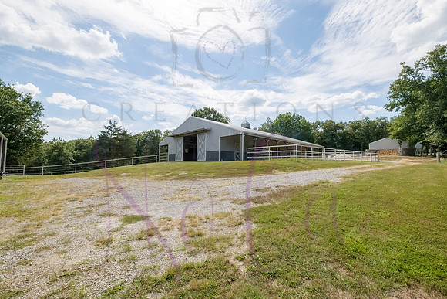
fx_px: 182
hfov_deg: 101.7
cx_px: 231
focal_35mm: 15
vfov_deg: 78.7
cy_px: 151
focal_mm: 14
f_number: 20
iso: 800
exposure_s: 1/500
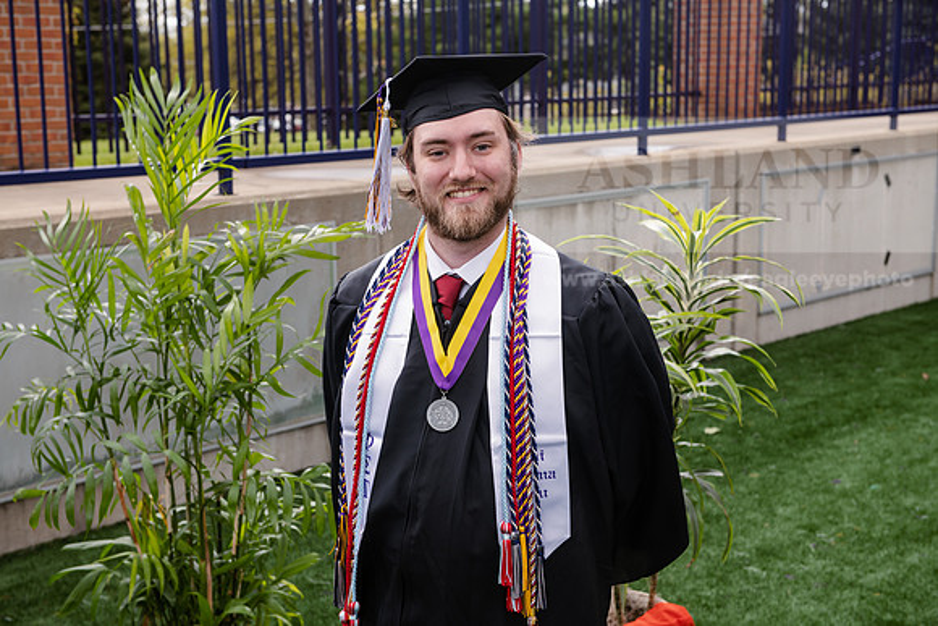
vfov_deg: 23.4
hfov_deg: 34.5
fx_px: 1512
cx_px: 469
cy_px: 313
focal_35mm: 58
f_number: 5.6
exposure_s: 1/200
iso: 250
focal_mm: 58
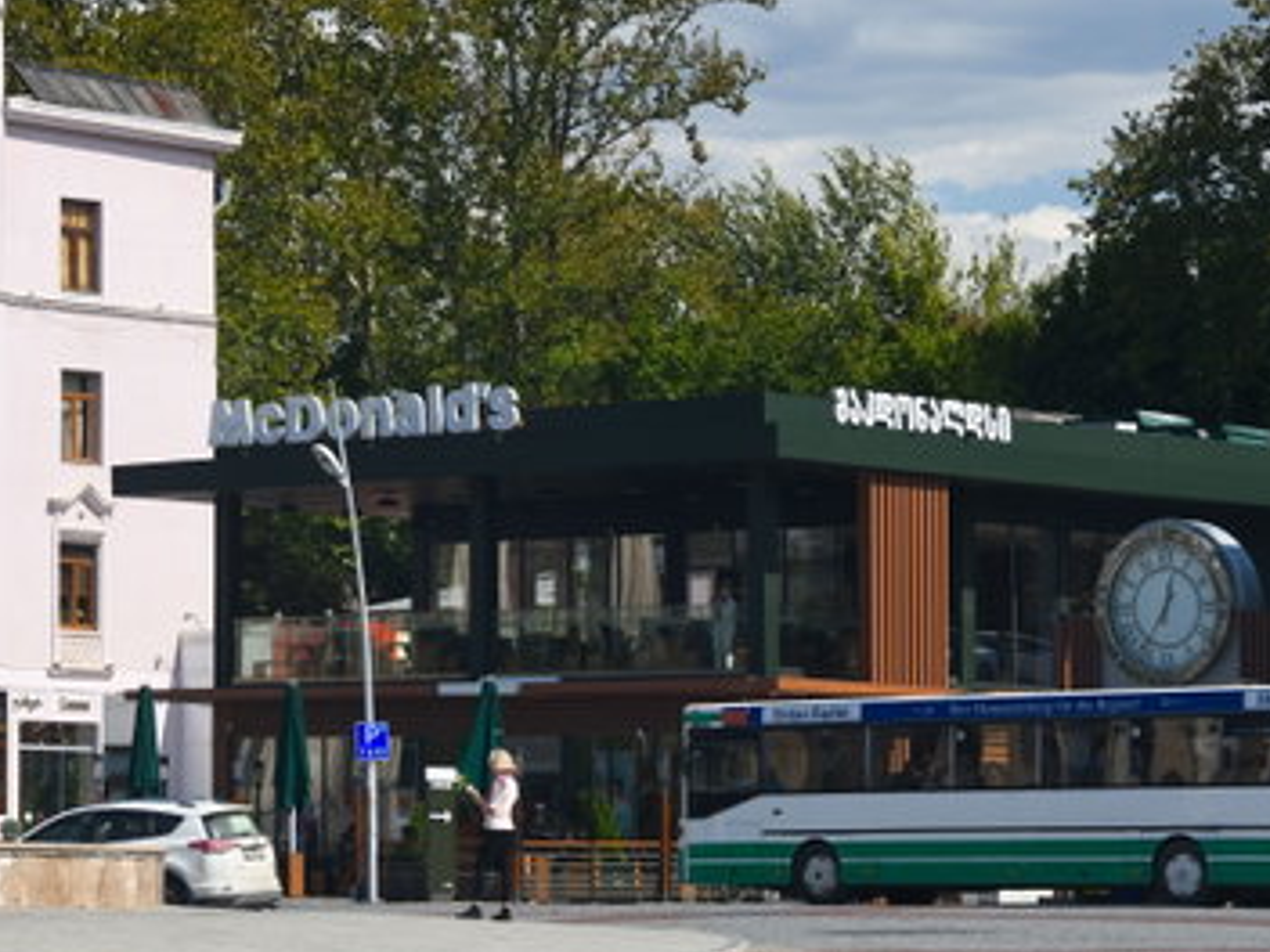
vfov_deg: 9.6
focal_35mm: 155
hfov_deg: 12.7
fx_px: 5687
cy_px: 478
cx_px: 707
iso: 250
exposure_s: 1/160
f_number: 8
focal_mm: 95
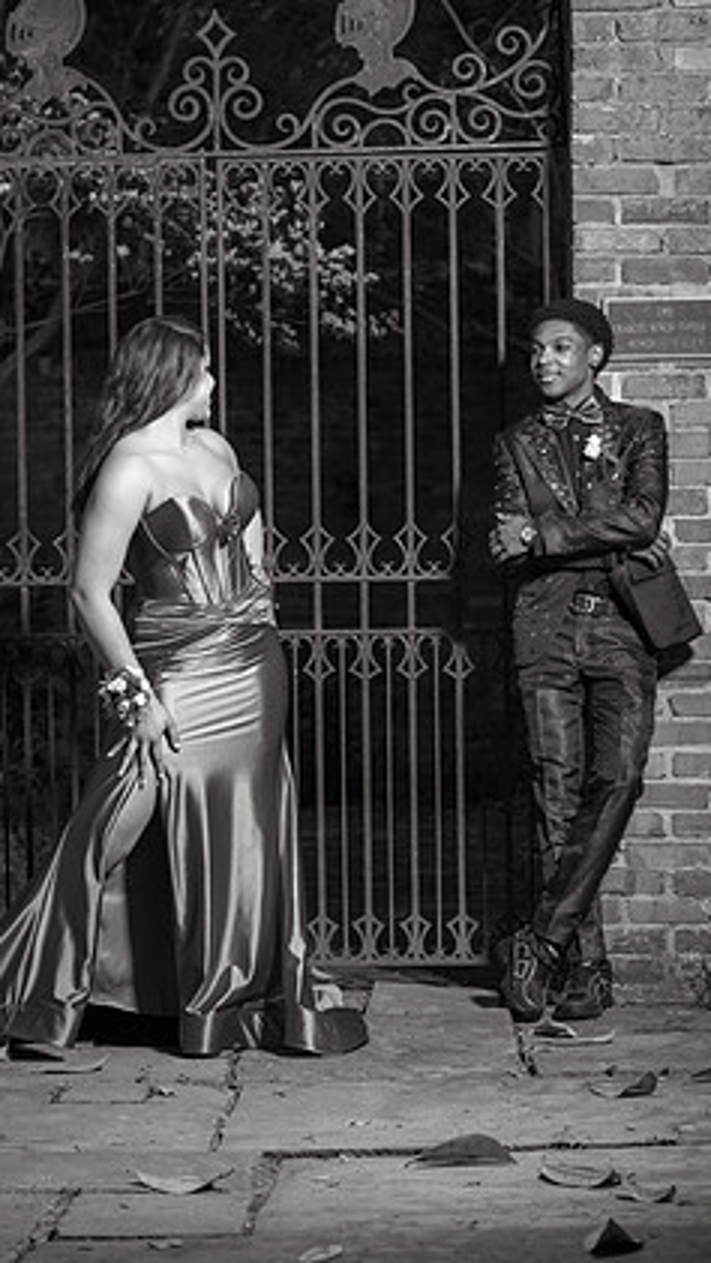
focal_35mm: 103
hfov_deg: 11.8
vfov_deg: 20.7
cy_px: 651
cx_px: 345
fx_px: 3450
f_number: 6.3
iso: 320
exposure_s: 1/250
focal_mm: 92
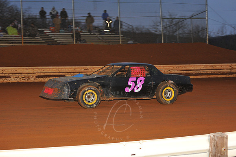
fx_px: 524
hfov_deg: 25.4
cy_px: 78
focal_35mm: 80
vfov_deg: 17.0
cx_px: 118
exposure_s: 1/320
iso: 1250
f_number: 7.1
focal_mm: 80
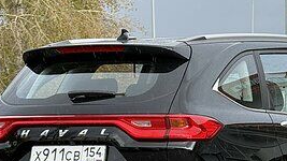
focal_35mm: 268
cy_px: 196
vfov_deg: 4.5
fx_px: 2039
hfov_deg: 8.0
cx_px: 230
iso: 64
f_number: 2.8
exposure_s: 1/313
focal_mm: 15.66
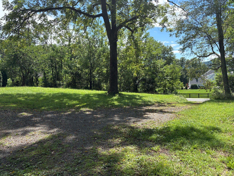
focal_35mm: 26
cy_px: 88
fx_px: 176
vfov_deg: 53.1
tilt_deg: -3.9
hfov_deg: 67.3
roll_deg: +2.4
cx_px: 117
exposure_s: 1/1311
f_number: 1.6
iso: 50
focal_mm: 5.96
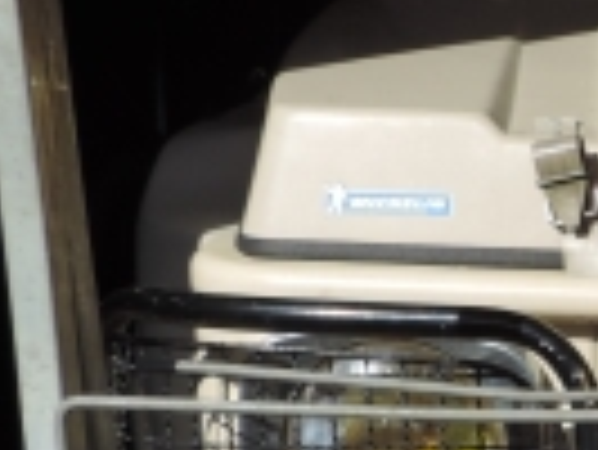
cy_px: 400
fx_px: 1867
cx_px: 886
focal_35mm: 108
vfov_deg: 13.6
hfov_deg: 16.6
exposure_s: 1/1250
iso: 80
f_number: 3
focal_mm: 4.3
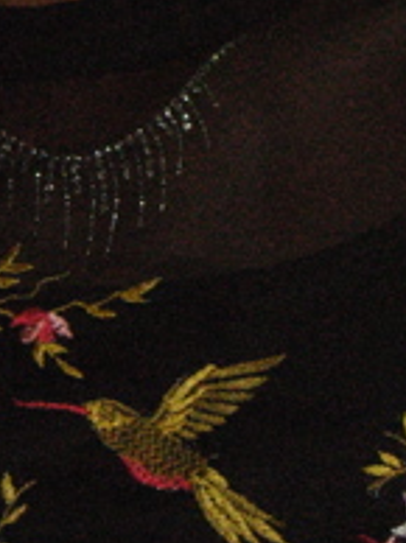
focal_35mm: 213
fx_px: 3338
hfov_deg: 7.0
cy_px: -56
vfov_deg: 9.2
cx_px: 206
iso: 400
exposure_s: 1/45.2
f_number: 3.5
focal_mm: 12.9
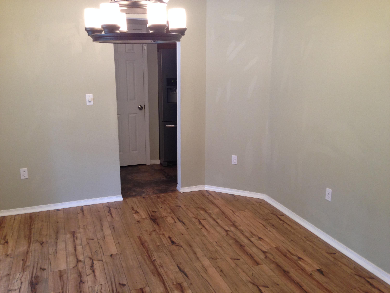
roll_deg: +0.6
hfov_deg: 55.4
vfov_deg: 42.9
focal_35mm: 33
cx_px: 195
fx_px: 372
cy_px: 146
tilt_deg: -13.6
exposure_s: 1/20
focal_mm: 4.12
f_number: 2.4
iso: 80
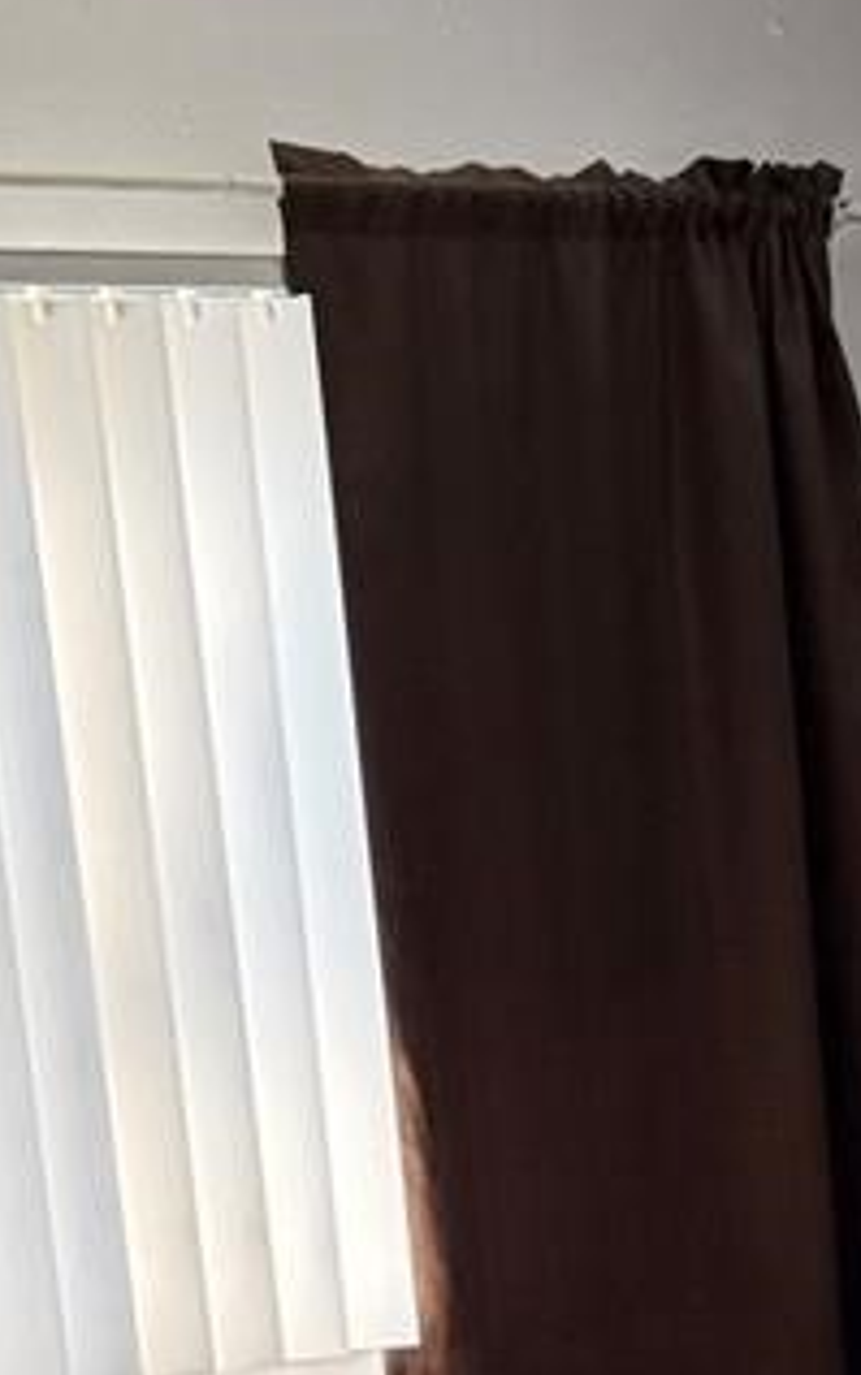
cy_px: 1695
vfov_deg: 20.1
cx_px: 549
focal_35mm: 96
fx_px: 3601
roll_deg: +5.4
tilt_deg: -10.5
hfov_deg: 13.6
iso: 320
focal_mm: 6.76
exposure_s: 1/120
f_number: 1.78
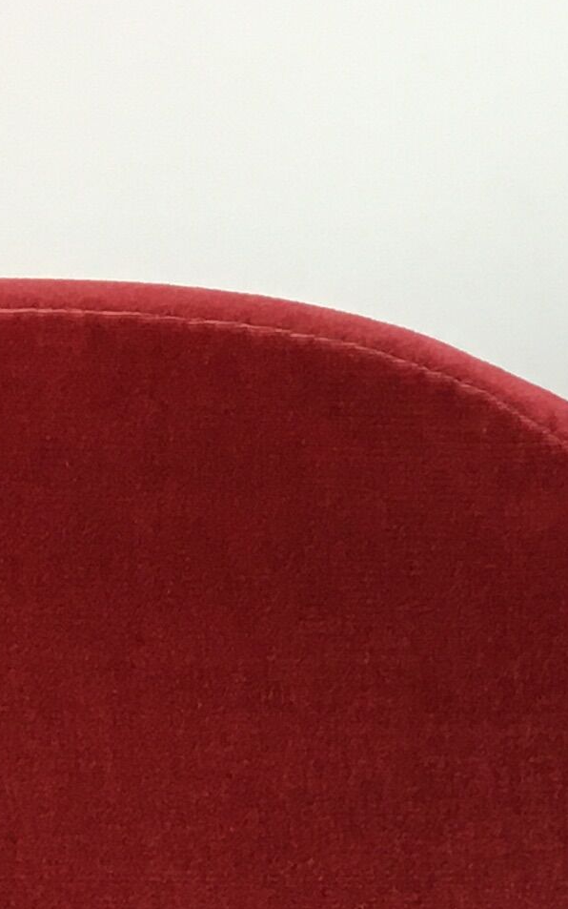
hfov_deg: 9.7
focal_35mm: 130
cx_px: 923
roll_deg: +0.3
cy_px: 1171
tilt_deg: -10.3
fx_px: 3218
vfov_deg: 15.3
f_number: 2.2
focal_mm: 4.15
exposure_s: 1/33
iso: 50
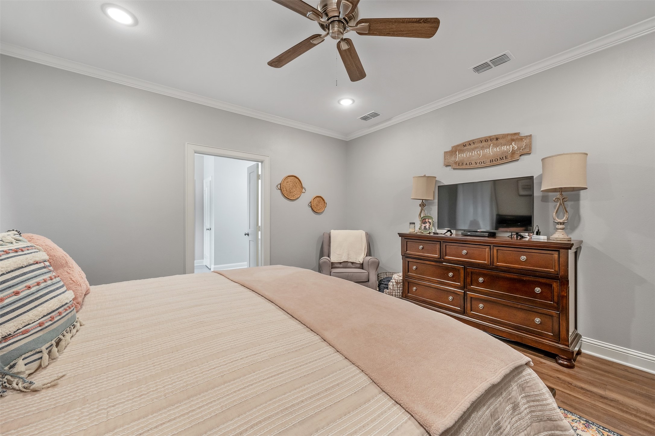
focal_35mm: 14
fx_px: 255
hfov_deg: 104.3
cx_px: 328
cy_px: 218
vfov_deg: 81.2
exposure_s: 1/10
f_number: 8
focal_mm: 14
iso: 800
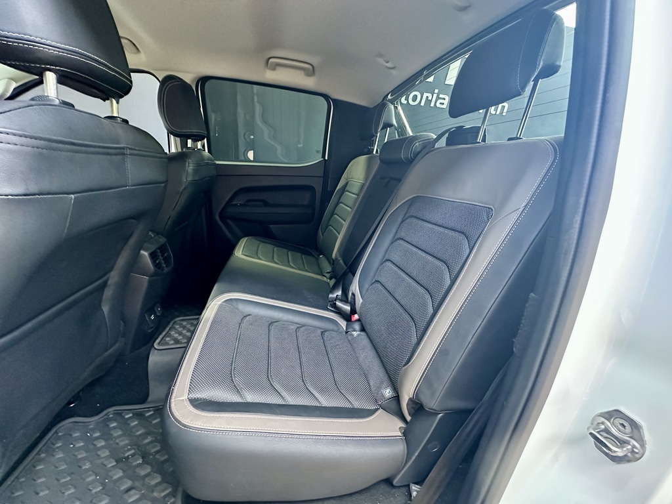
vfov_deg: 85.7
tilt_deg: -16.1
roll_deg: -4.2
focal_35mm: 14
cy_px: 252
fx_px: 272
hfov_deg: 102.1
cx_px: 336
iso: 1250
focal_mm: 2.22
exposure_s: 1/60
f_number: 2.2
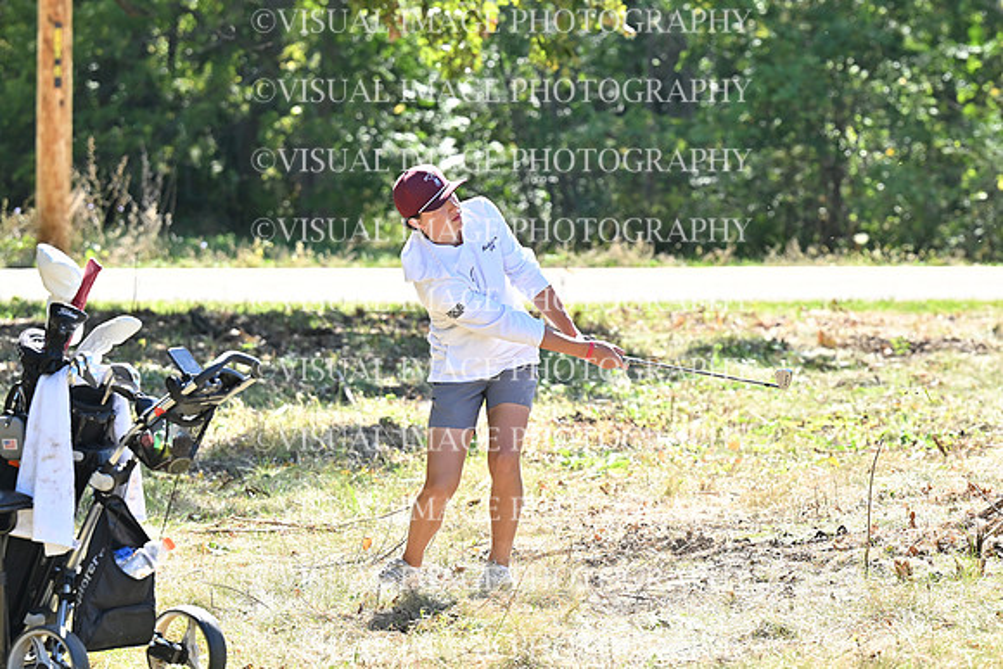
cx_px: 502
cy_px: 334
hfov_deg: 10.2
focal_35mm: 202
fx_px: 5629
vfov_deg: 6.8
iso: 200
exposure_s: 1/500
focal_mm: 135
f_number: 4.5
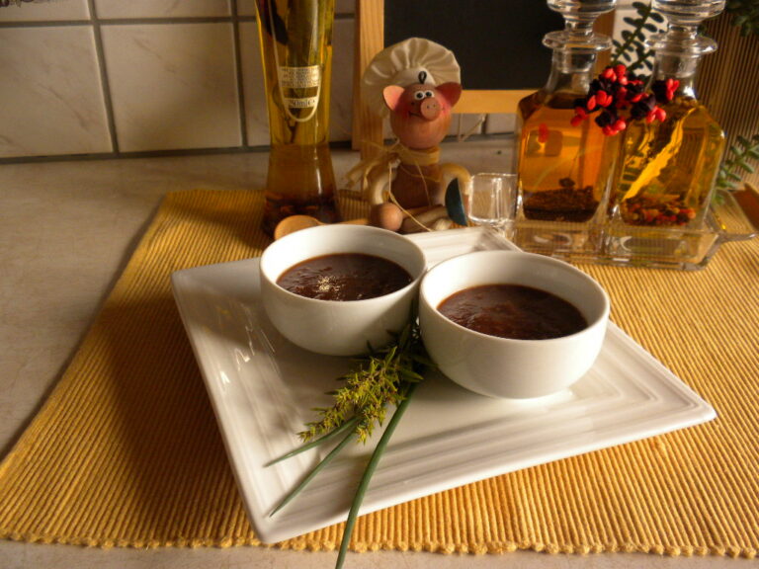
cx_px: 380
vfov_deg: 38.7
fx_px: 811
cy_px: 284
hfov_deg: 50.1
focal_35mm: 37
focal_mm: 6.6
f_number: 3.5
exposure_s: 1/54.3
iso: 182
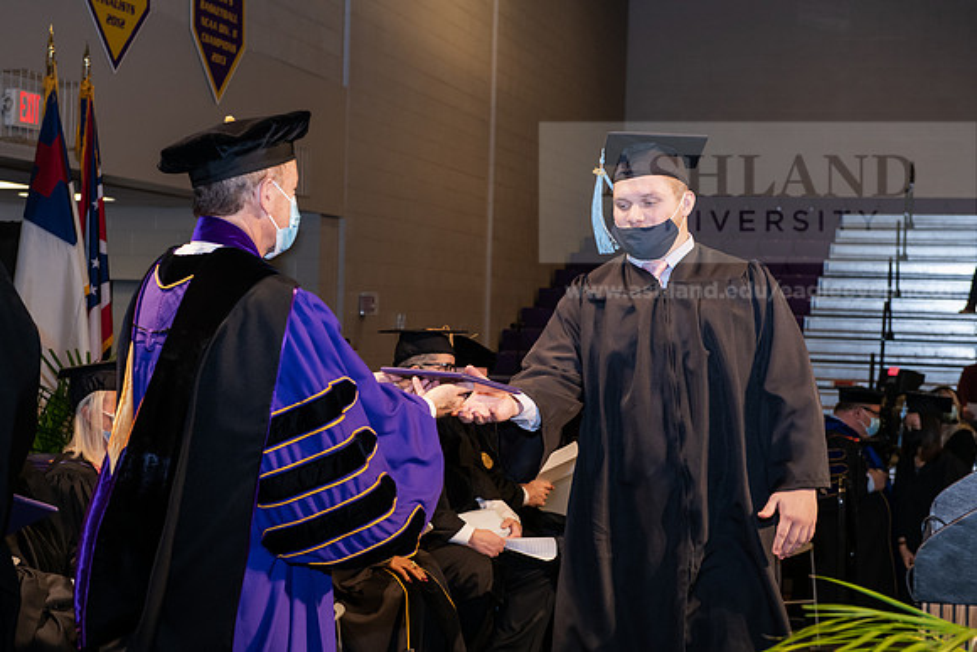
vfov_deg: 19.5
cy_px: 326
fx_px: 1900
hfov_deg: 28.8
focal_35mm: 70
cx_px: 488
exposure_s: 1/200
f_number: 6.3
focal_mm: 70
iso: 1600
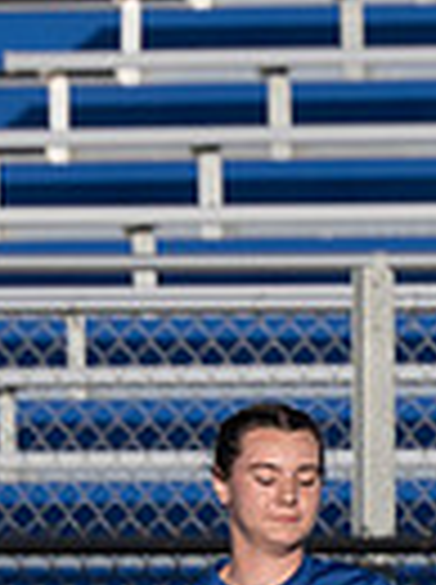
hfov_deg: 0.8
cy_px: 830
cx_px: 285
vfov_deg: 1.0
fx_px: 32704
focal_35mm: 1941
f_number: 4.5
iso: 160
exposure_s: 1/1600
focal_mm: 200
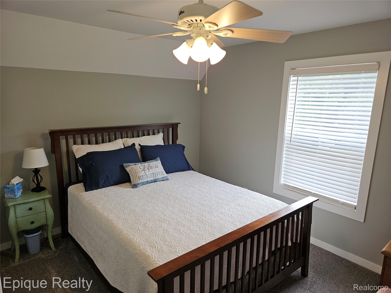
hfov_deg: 73.9
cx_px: 196
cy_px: 146
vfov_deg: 58.9
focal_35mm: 23
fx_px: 260
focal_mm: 5.4
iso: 25
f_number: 1.8
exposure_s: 1/60
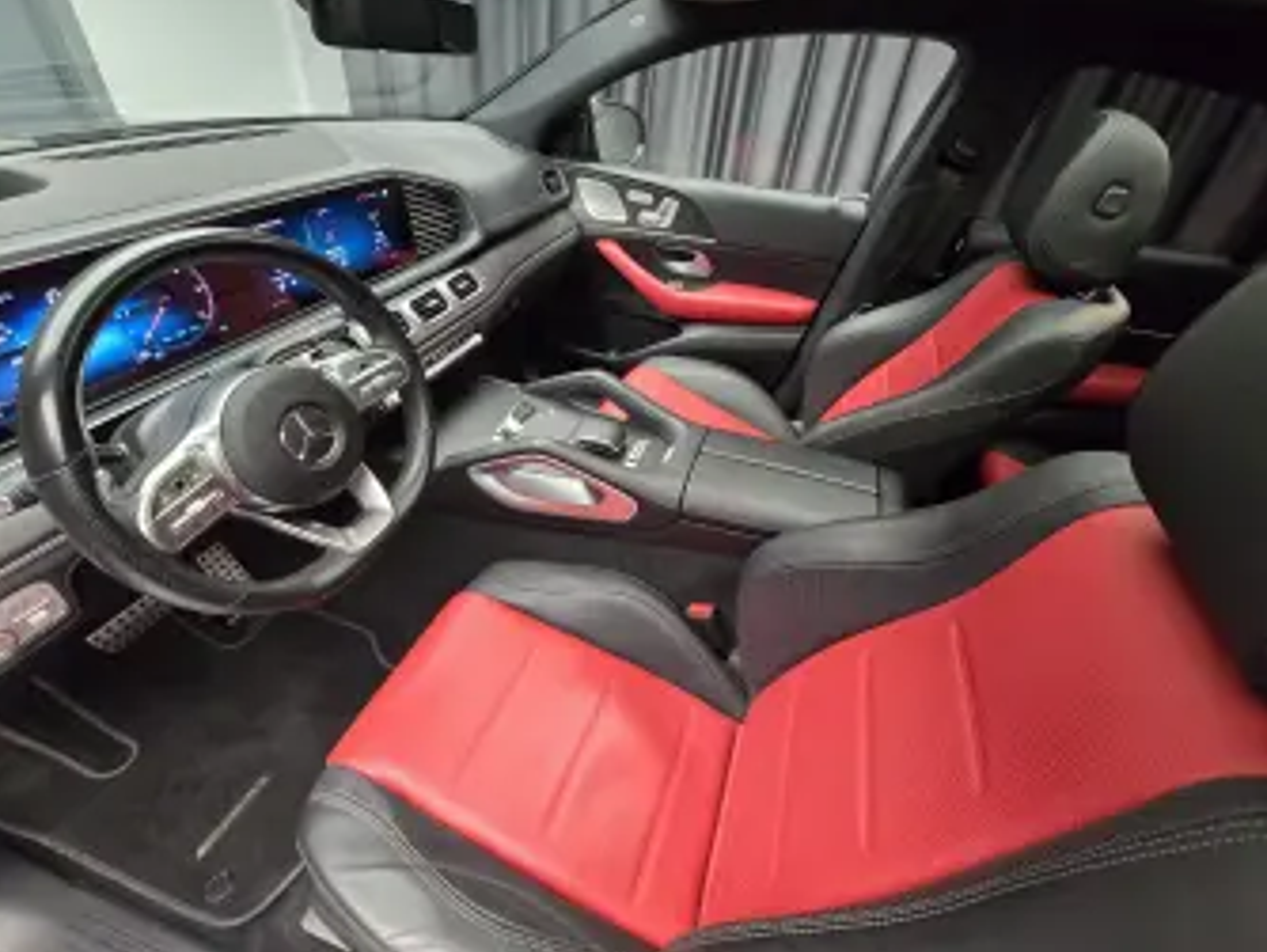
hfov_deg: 101.9
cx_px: 675
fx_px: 513
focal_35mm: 14
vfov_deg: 85.7
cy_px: 448
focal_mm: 2.2
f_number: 2.2
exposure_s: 1/50
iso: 500
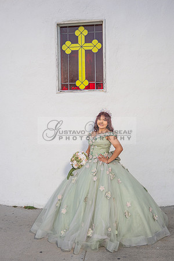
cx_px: 88
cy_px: 134
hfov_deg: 32.3
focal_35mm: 41
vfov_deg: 46.9
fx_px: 301
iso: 200
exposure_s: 1/250
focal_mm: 24
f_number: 2.8
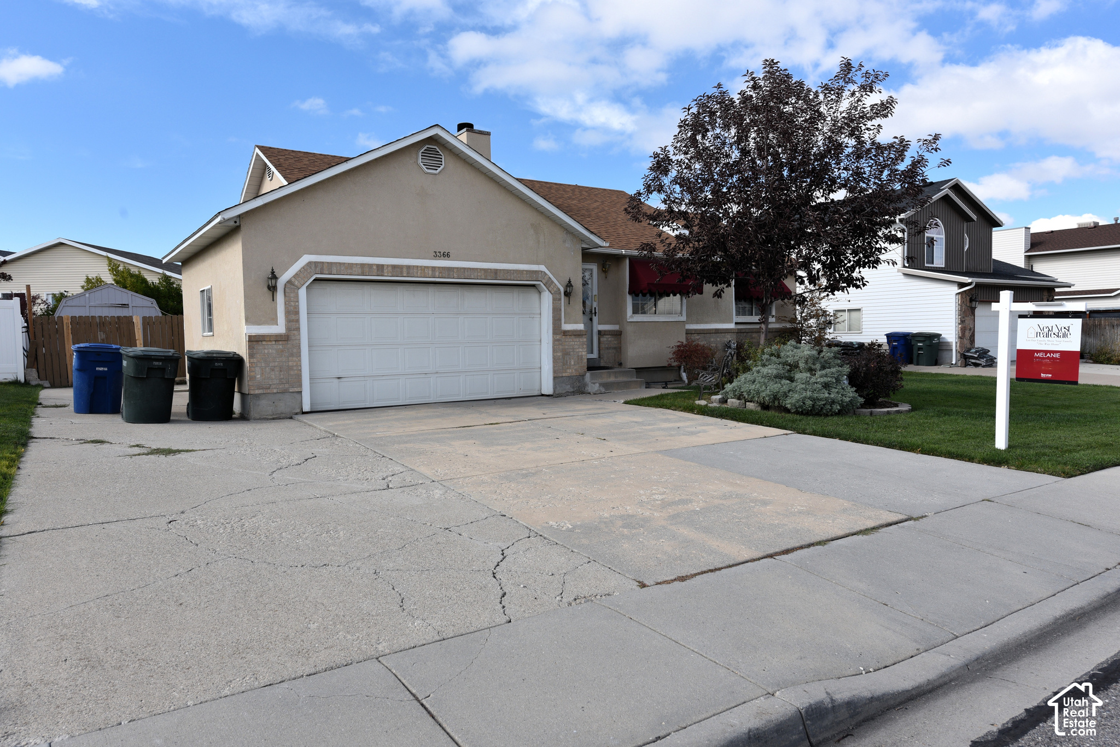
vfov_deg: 53.2
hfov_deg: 73.7
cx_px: 560
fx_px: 747
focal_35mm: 24
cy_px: 374
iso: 200
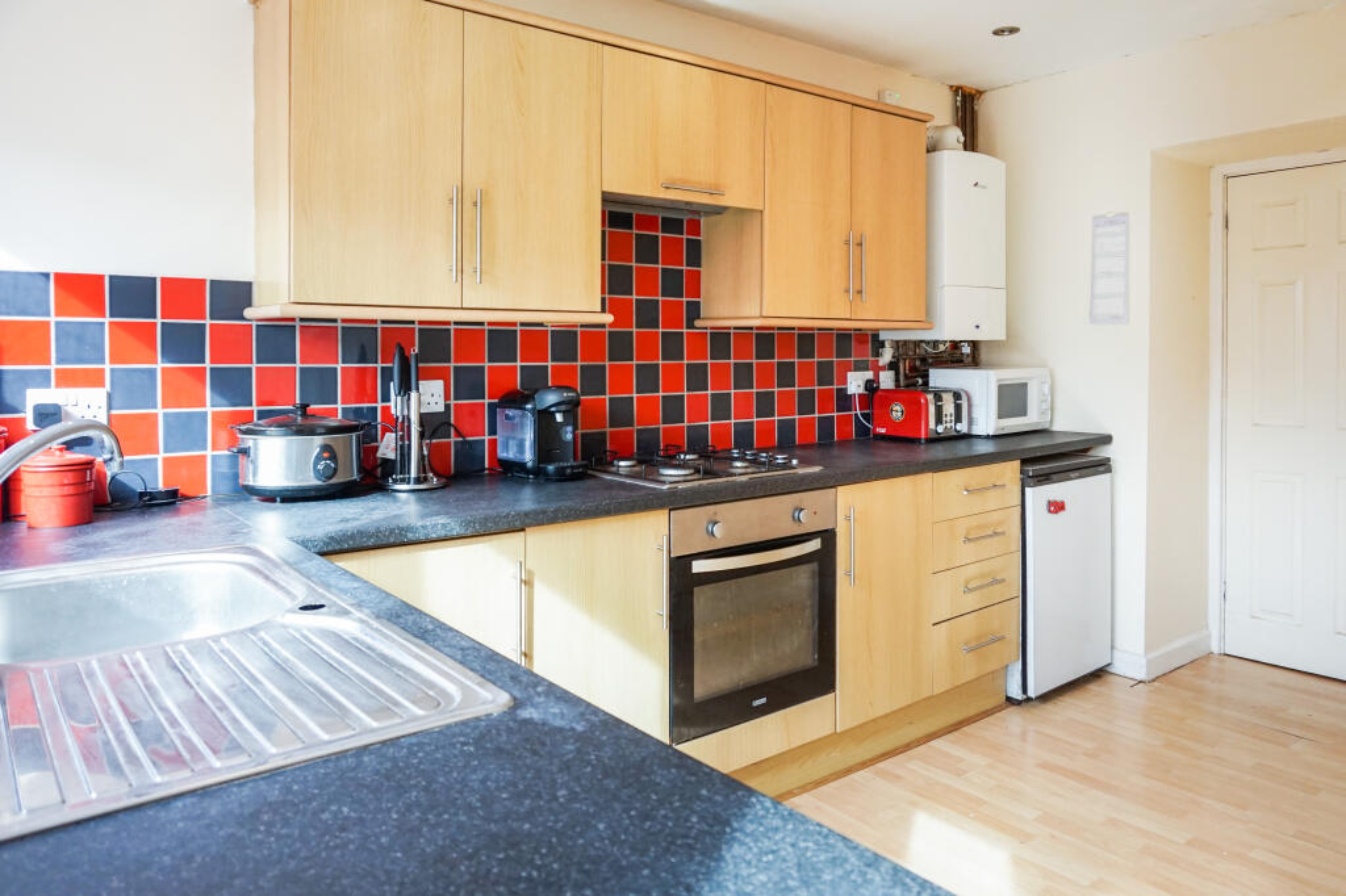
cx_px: 673
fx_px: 897
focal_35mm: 24
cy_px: 448
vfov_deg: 53.1
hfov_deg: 73.8
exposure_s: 1/160
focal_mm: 16
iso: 500
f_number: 4
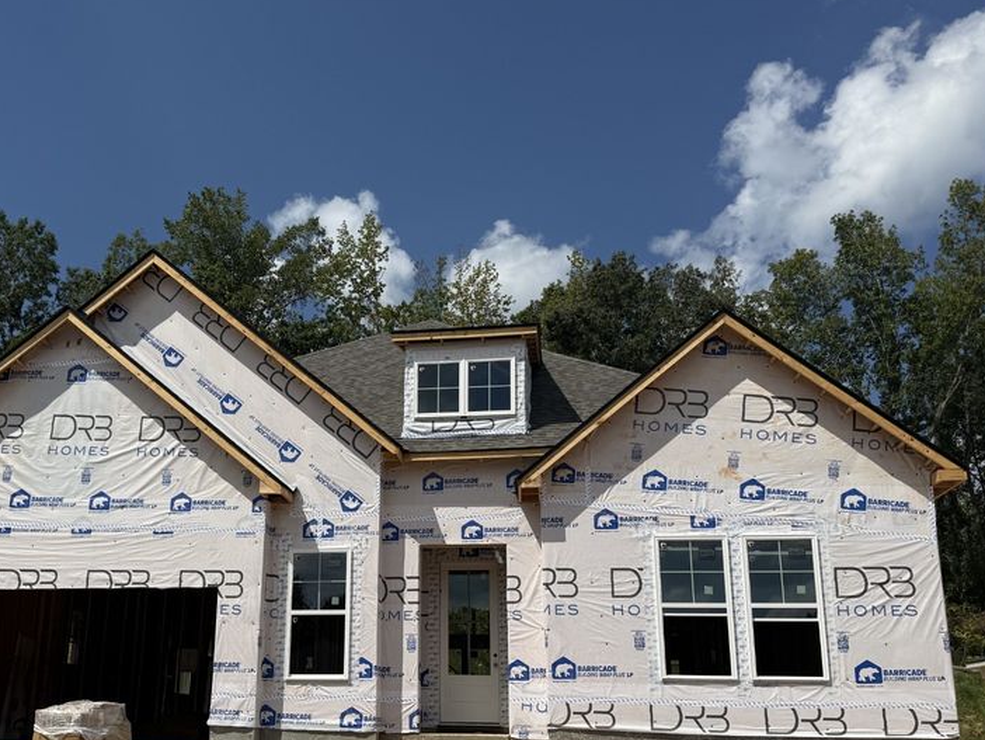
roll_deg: -1.4
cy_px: 484
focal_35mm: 35
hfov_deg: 52.1
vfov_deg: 40.3
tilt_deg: +14.5
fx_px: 996
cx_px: 376
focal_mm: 6.76
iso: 80
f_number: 1.78
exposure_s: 1/10309
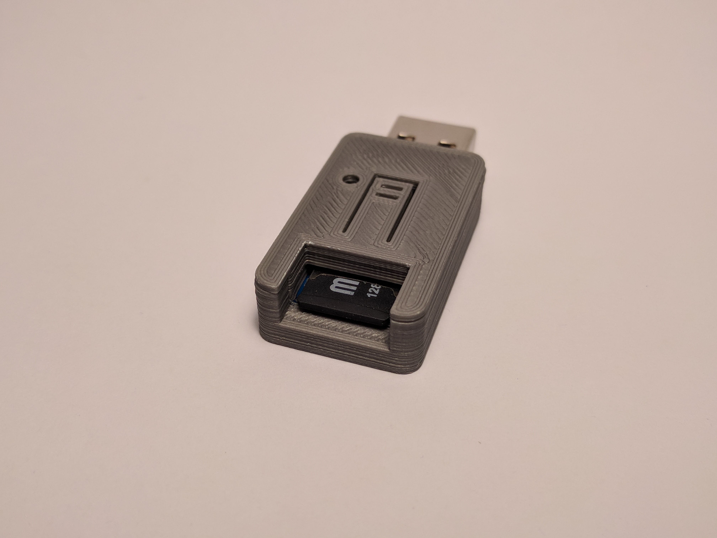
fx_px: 539
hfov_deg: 67.3
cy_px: 269
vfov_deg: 53.1
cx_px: 358
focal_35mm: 26
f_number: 2
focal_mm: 4.67
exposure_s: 1/125
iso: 95
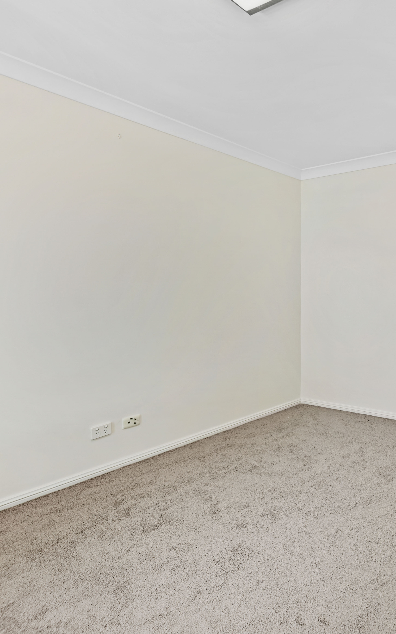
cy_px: 313
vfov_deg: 79.6
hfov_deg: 46.9
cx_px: 387
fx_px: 380
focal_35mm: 22
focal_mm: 14
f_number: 4
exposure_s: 1/8
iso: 100
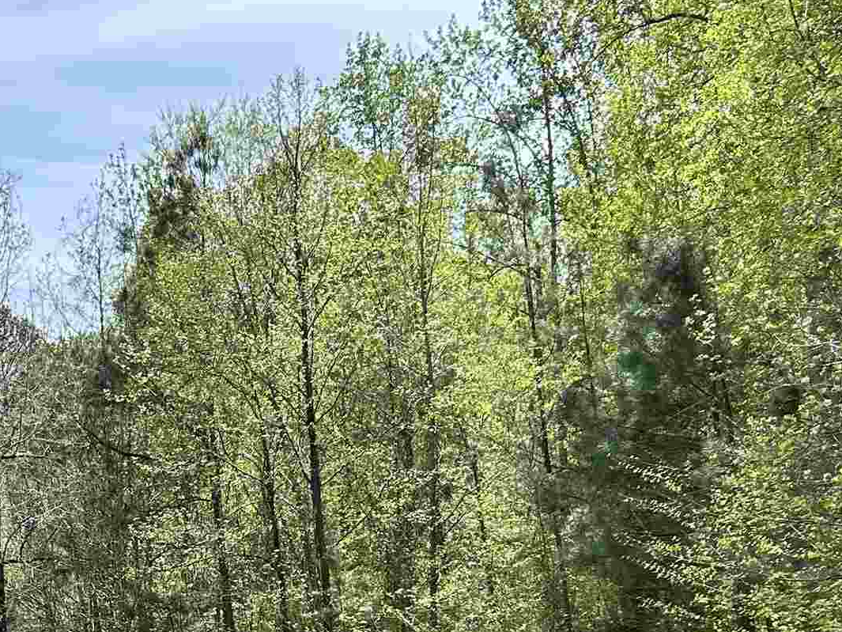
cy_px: 719
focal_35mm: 75
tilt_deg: -0.6
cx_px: 36
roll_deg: +2.6
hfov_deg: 25.0
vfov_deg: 18.8
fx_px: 1825
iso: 50
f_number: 1.5
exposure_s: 1/1808
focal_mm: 5.7
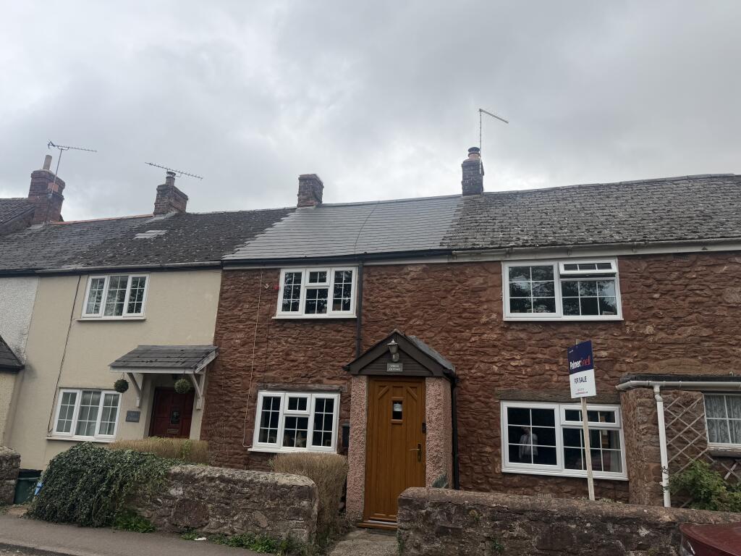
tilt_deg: +15.9
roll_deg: -1.6
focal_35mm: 24
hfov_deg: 71.6
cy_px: 278
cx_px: 370
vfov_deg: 56.8
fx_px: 514
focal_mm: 6.76
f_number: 1.78
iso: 80
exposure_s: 1/2525
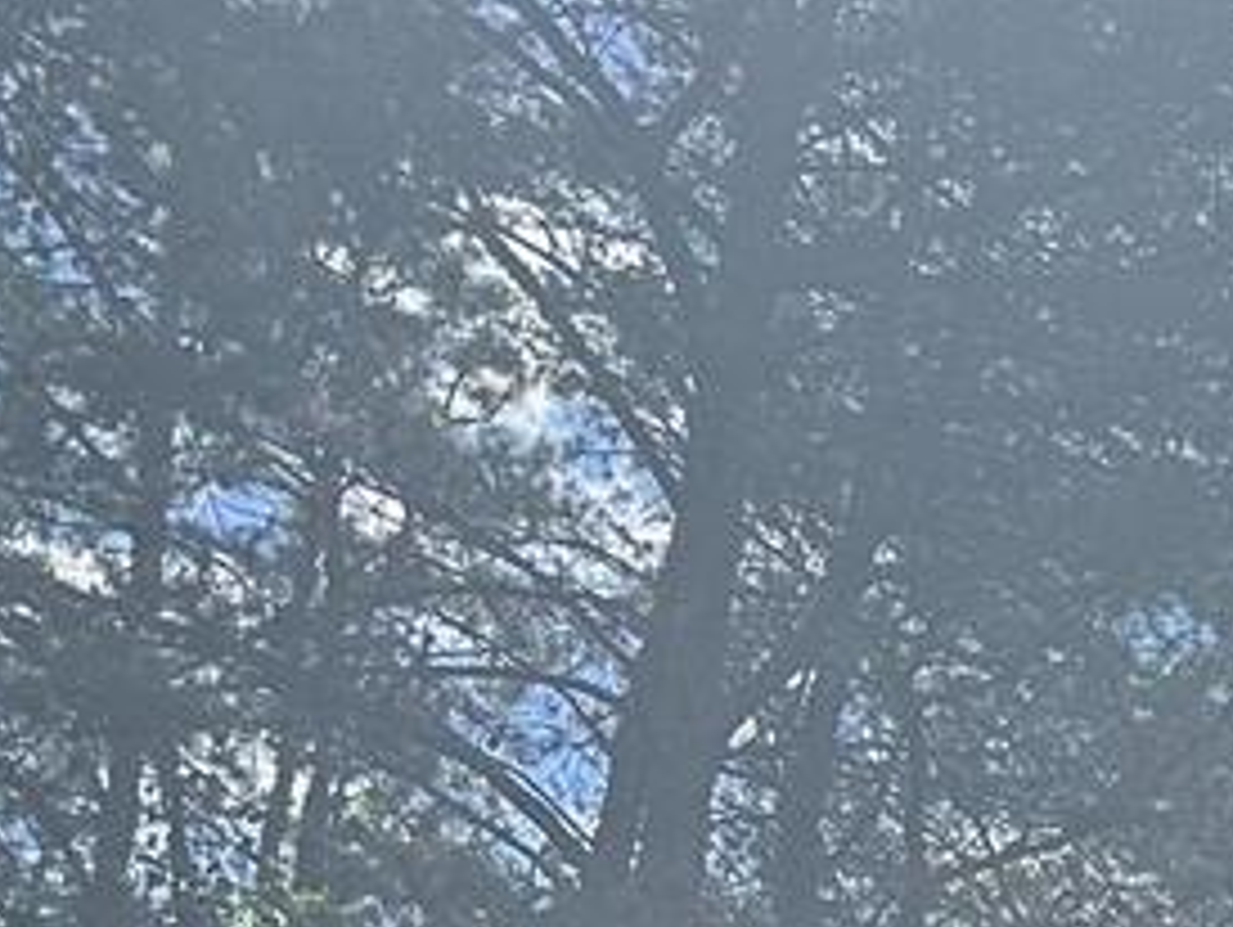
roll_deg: +0.0
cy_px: 2210
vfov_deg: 10.3
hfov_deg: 12.1
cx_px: 3064
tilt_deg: +15.4
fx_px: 4492
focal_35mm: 126
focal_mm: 6.86
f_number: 1.78
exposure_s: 1/5263
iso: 80
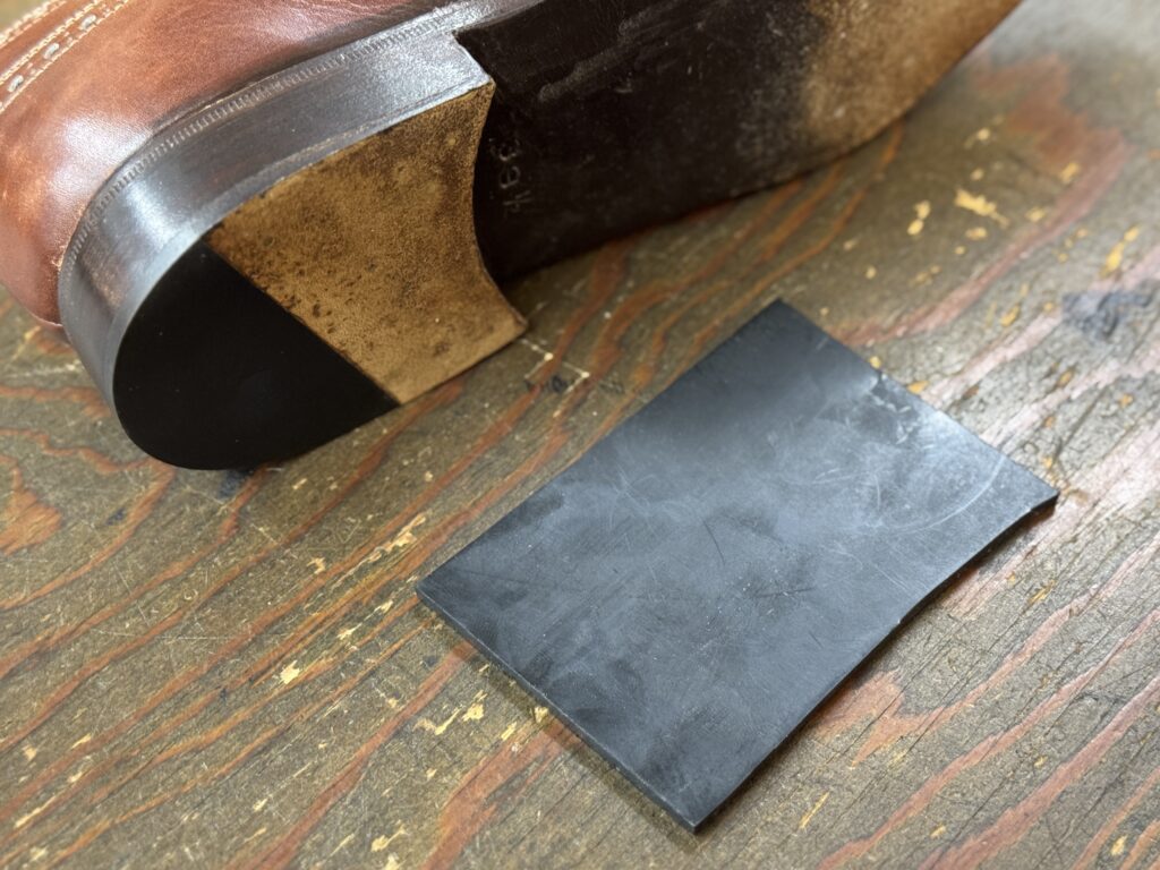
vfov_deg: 30.3
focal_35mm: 48
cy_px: 435
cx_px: 580
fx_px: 1609
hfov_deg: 39.7
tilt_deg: -53.4
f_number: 1.78
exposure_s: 1/40
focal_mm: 6.76
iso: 250
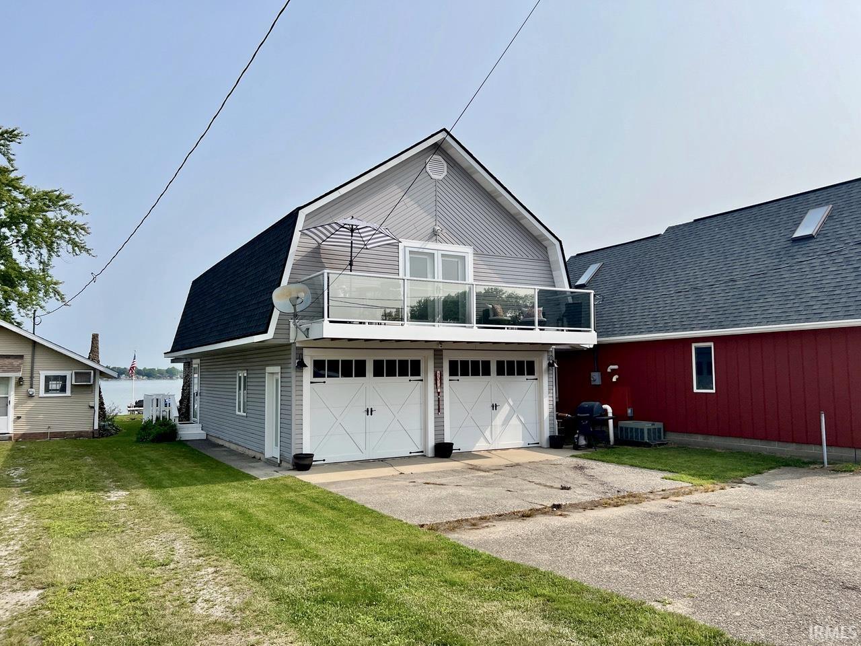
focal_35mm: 26
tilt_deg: +5.0
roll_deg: +0.7
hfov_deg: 67.3
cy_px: 323
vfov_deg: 53.1
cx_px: 430
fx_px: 647
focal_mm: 5.7
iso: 50
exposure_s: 1/6211
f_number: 1.5
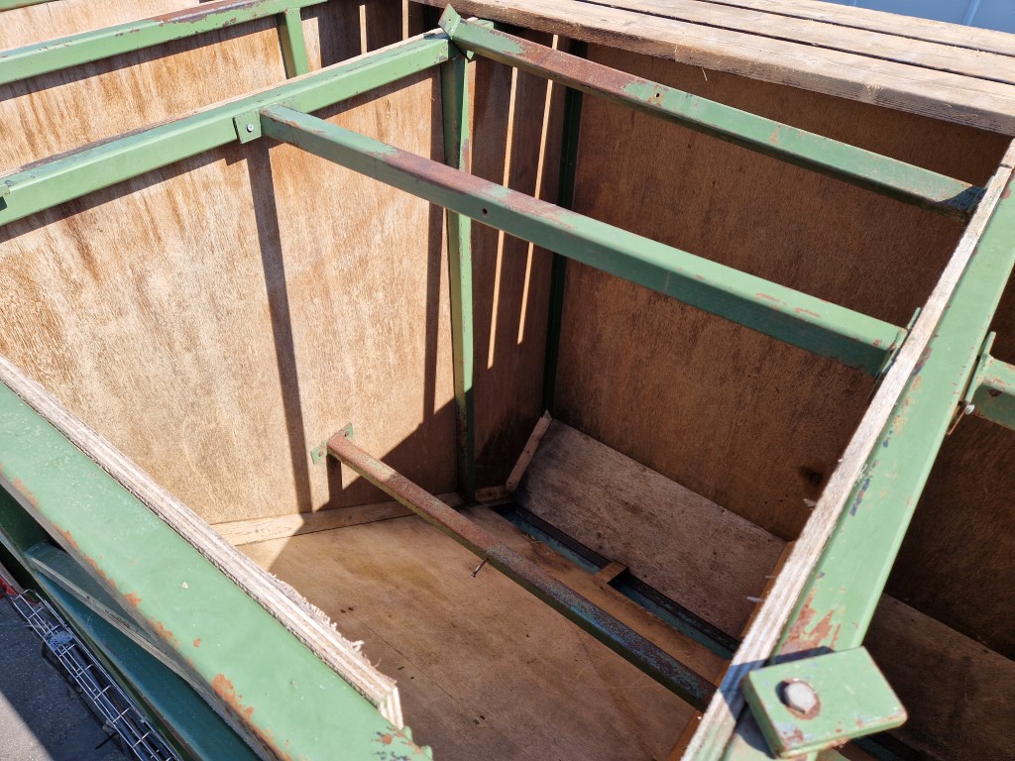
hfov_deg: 73.9
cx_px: 508
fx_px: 674
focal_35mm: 23
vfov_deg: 58.9
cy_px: 380
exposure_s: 1/686
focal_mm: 5.4
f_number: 1.8
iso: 50
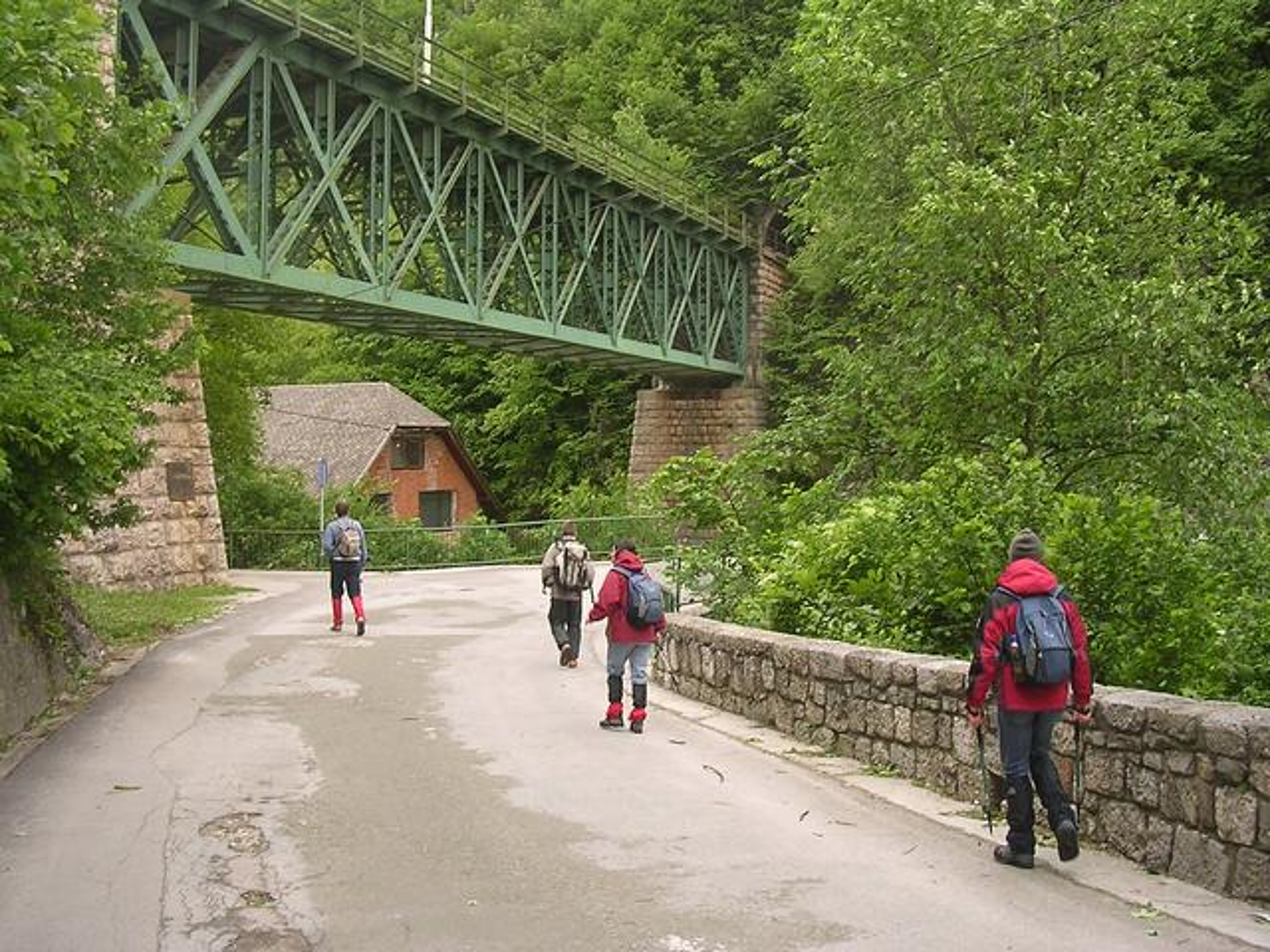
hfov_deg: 49.0
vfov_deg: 37.7
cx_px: 635
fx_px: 1394
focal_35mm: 38
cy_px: 476
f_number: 2.8
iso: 100
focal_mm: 5.8
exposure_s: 1/71.6
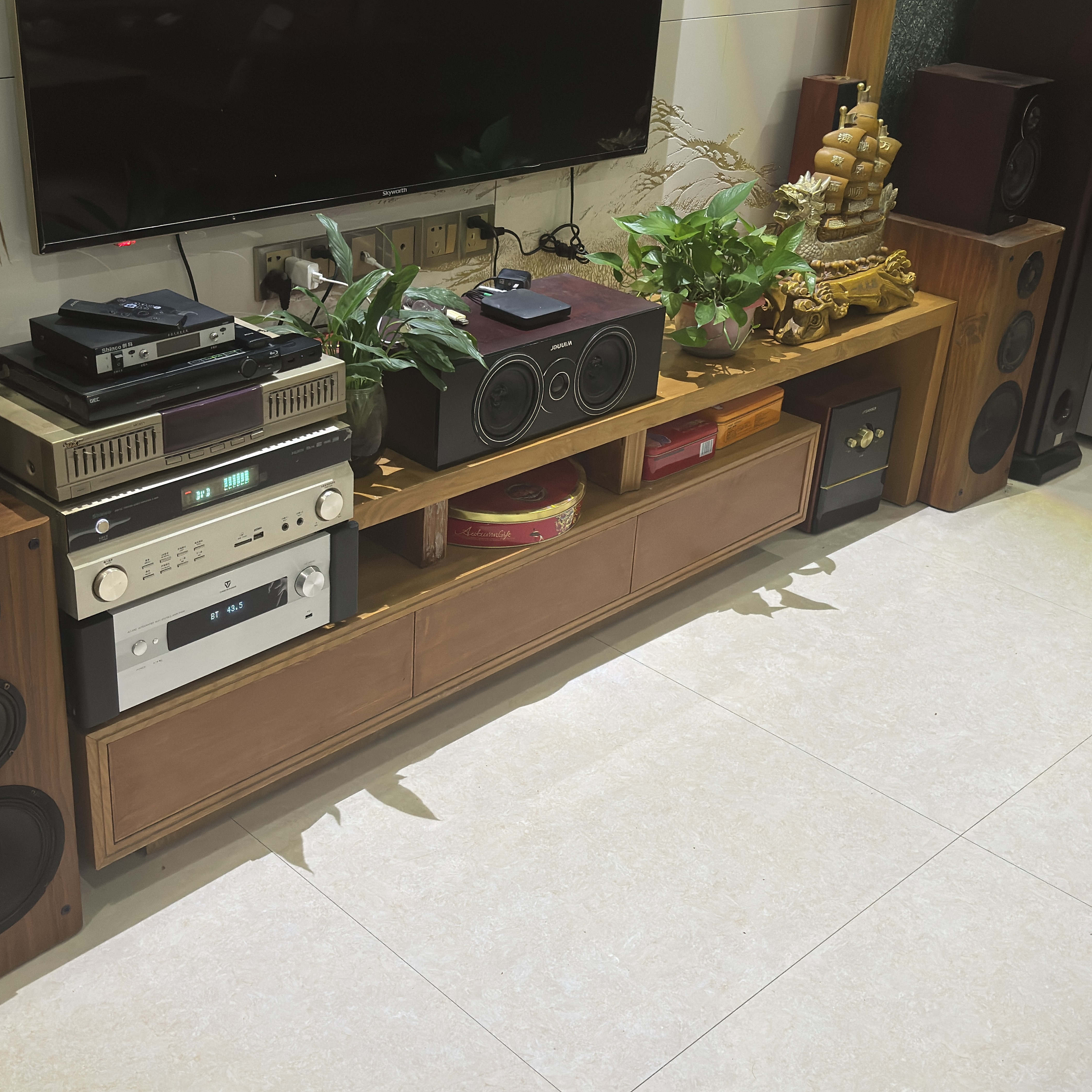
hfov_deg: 40.0
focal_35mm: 42
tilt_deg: -25.8
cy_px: 537
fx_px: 1499
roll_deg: -2.7
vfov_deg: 40.0
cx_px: 486
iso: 400
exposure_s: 1/60
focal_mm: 6.76
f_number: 1.78
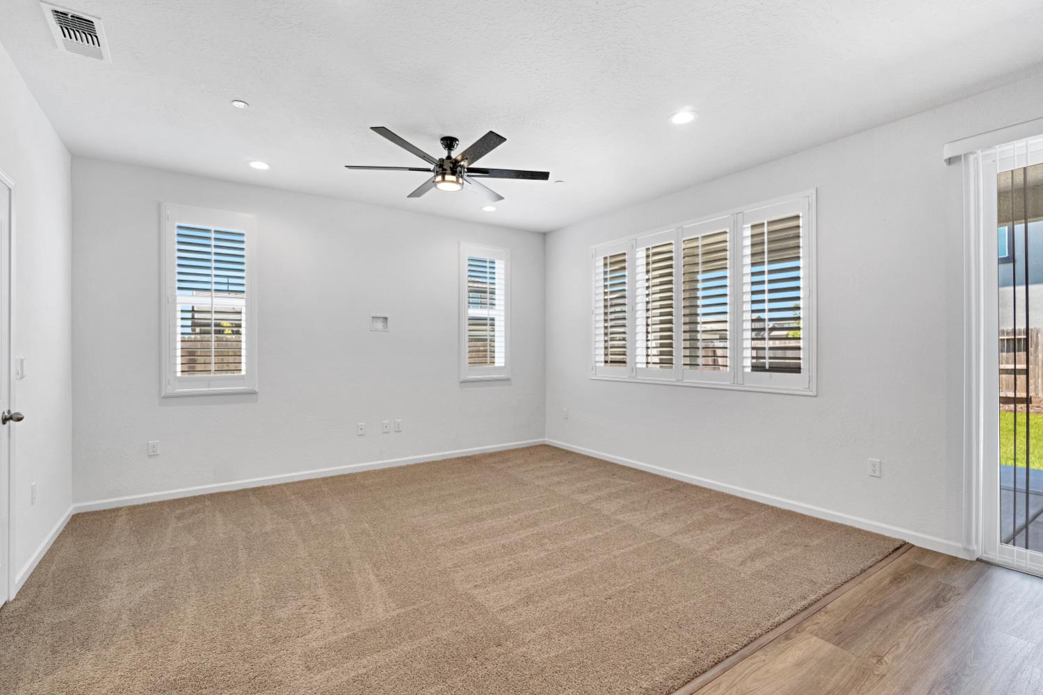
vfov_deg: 77.3
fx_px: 435
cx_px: 522
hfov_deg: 100.4
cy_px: 348
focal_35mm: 15
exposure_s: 1/40
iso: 320
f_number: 8
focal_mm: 10
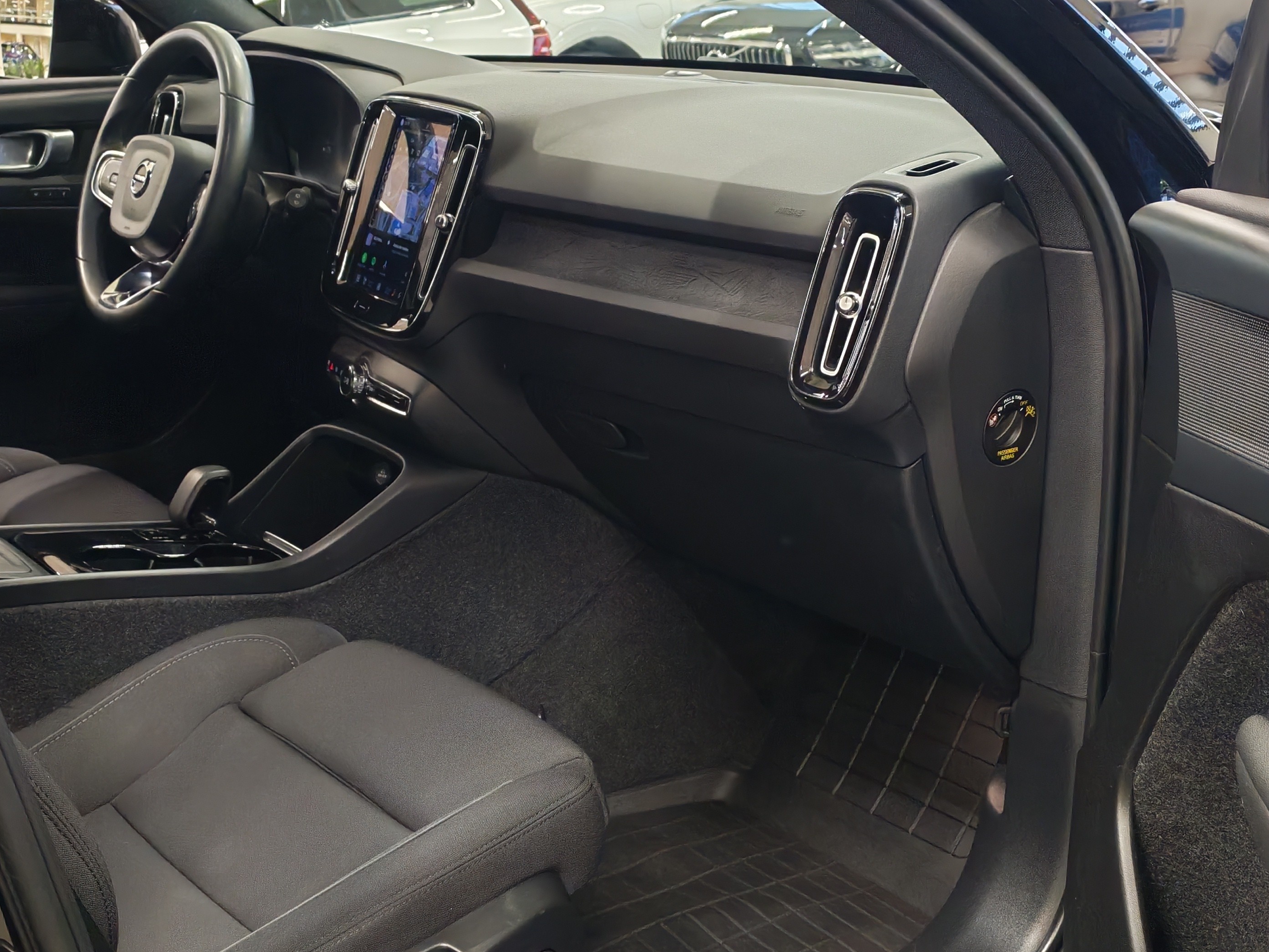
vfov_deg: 30.8
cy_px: 553
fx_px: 1723
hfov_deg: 40.4
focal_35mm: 47
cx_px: 597
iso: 1000
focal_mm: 6.12
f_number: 1.9
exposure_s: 1/100
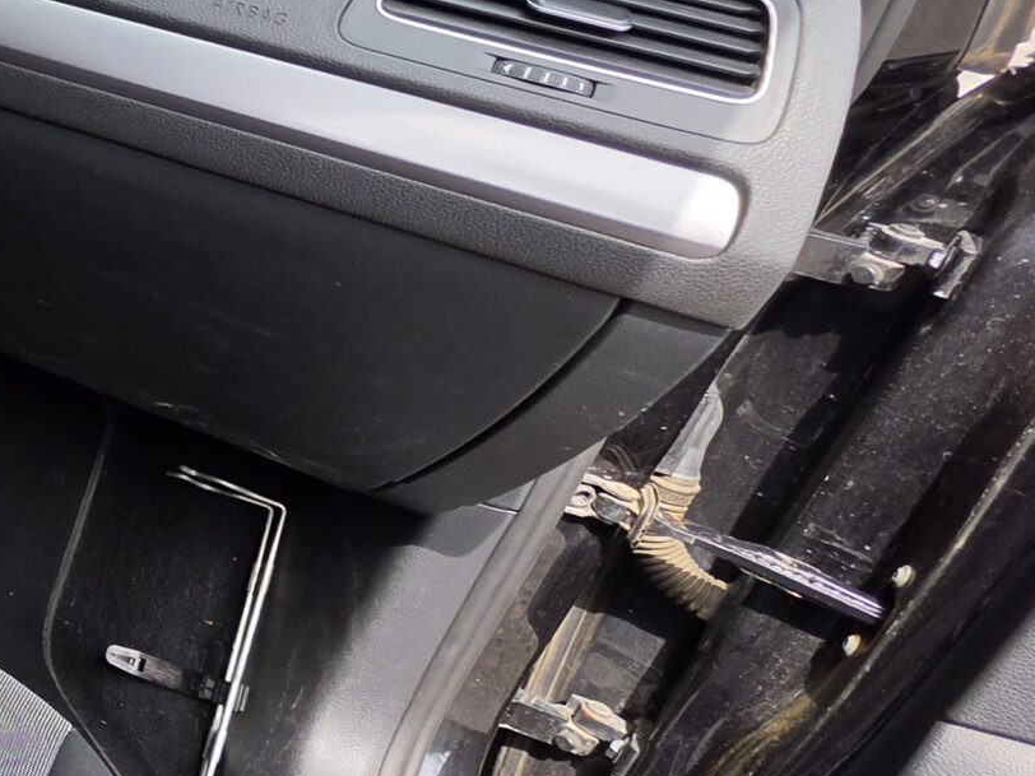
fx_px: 1226
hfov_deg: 29.1
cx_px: -505
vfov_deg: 34.3
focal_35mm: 41
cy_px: 180
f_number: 1.9
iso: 32
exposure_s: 1/241
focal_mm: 2.2
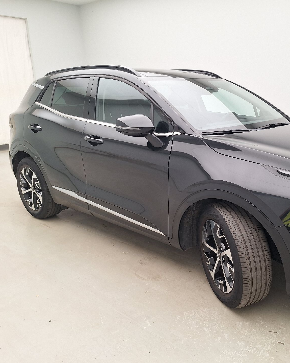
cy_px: 182
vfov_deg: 58.8
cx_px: 213
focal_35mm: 30
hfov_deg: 47.0
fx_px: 322
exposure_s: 1/100
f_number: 1.8
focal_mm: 5.54
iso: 64
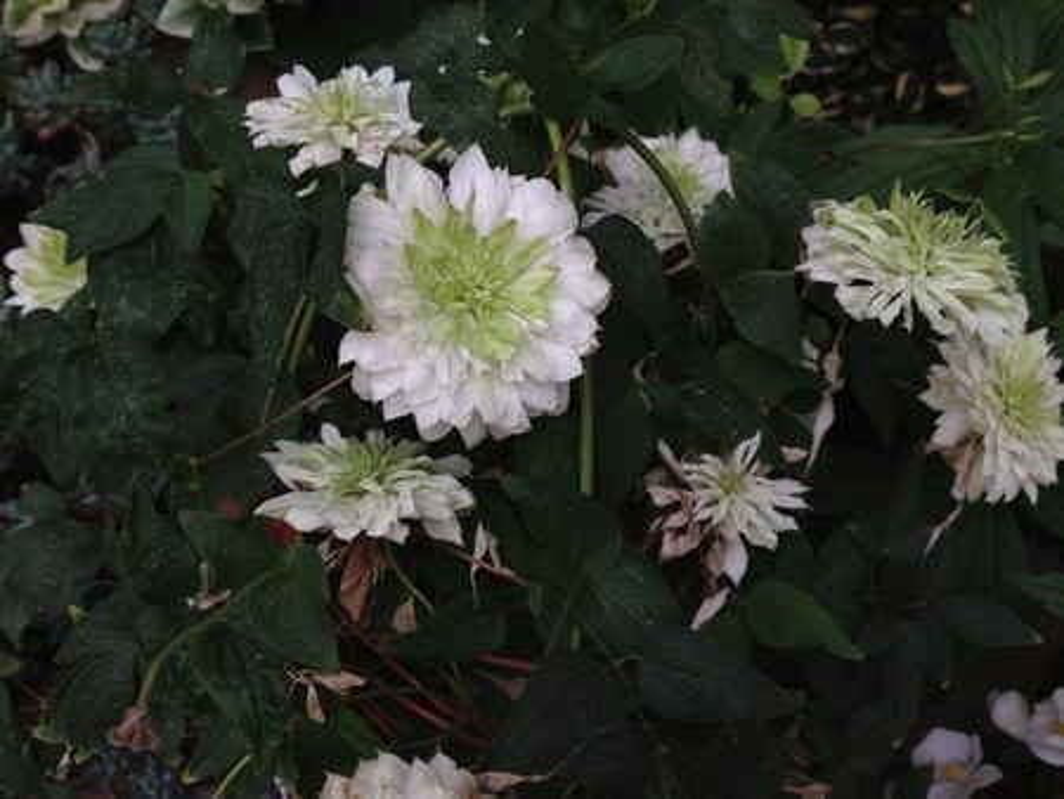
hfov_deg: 52.6
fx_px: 1076
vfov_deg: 40.7
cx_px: 532
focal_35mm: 35
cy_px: 400
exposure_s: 1/345
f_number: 2.4
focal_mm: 4.28
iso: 50
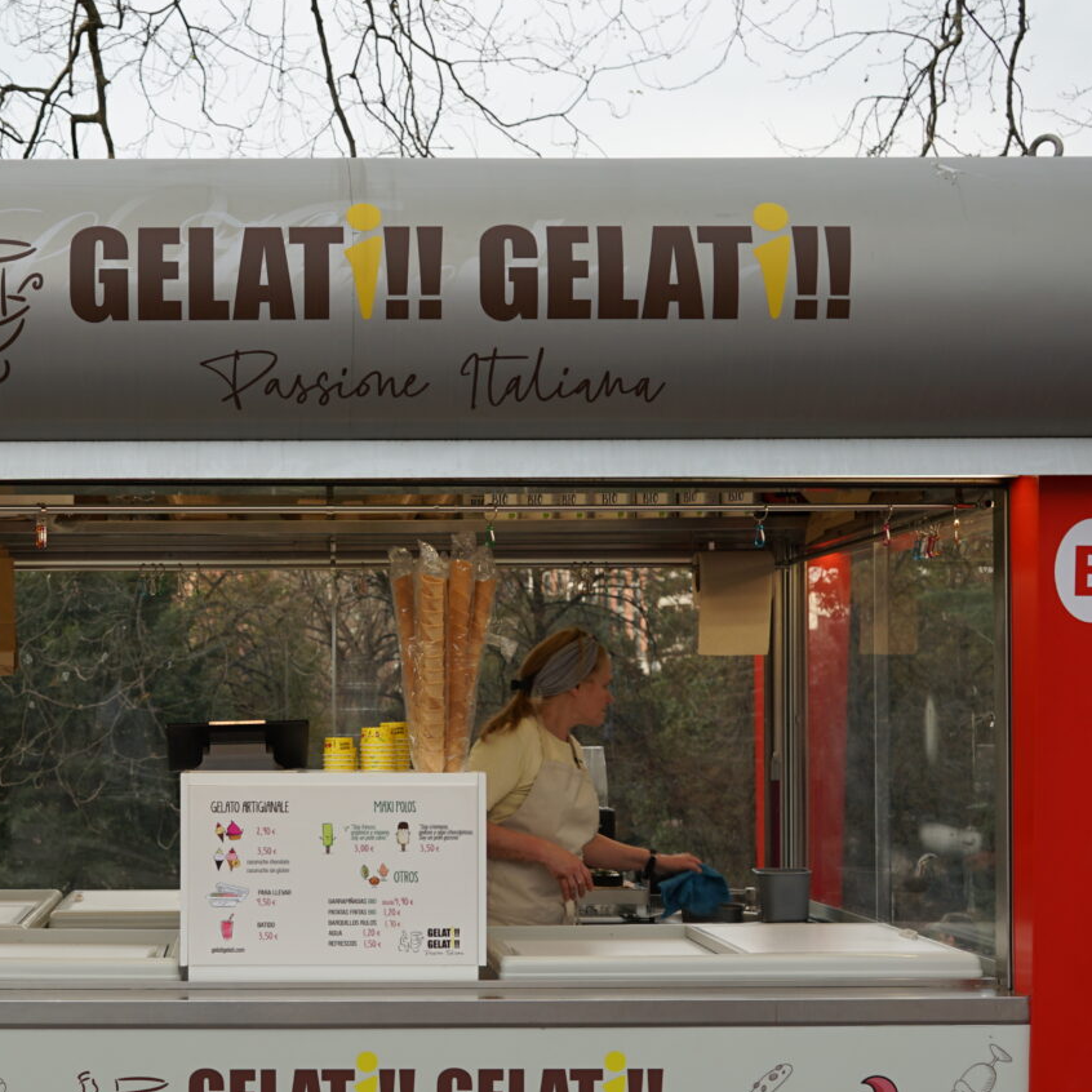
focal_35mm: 54
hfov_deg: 31.0
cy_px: 706
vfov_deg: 31.4
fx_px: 1927
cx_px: 248
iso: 100
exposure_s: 1/100
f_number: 5
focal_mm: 28
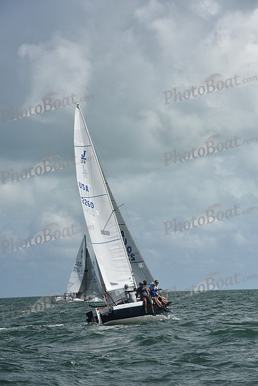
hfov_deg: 10.2
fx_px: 1450
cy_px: 193
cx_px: 129
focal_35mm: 135
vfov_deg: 15.2
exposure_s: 1/1600
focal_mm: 135
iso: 250
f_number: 10
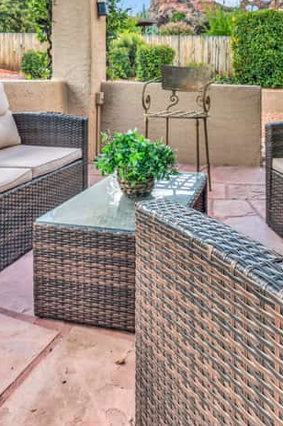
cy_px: 171
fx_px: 366
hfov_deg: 41.0
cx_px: 69
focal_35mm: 31
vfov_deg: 59.8
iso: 100
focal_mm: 14
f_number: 10
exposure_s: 1/6
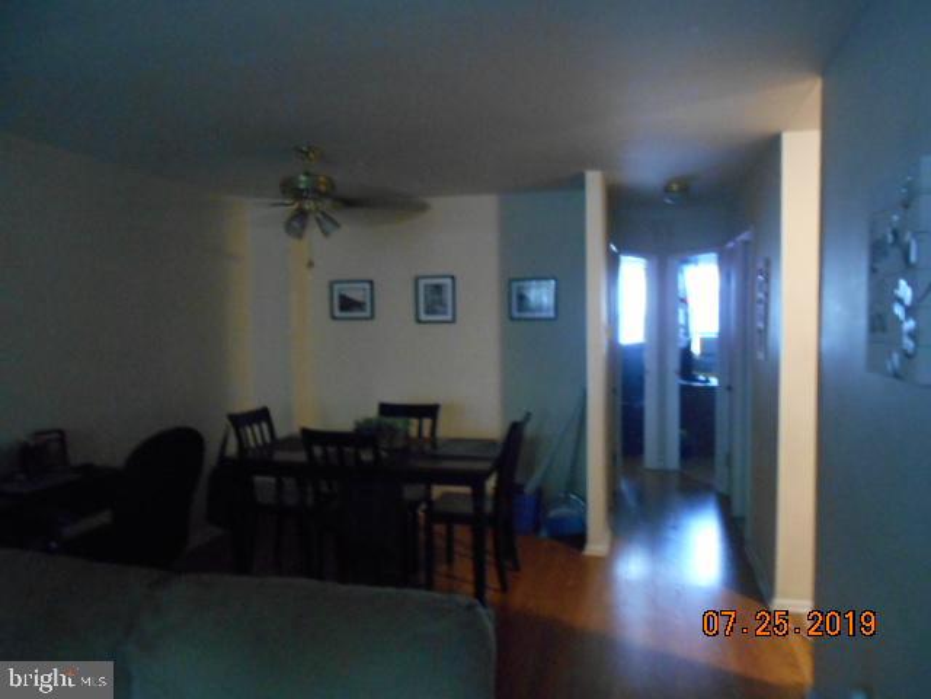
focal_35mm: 26
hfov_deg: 67.3
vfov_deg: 53.1
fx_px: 699
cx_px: 466
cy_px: 350
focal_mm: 4.6
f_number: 3.2
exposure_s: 1/10
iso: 800
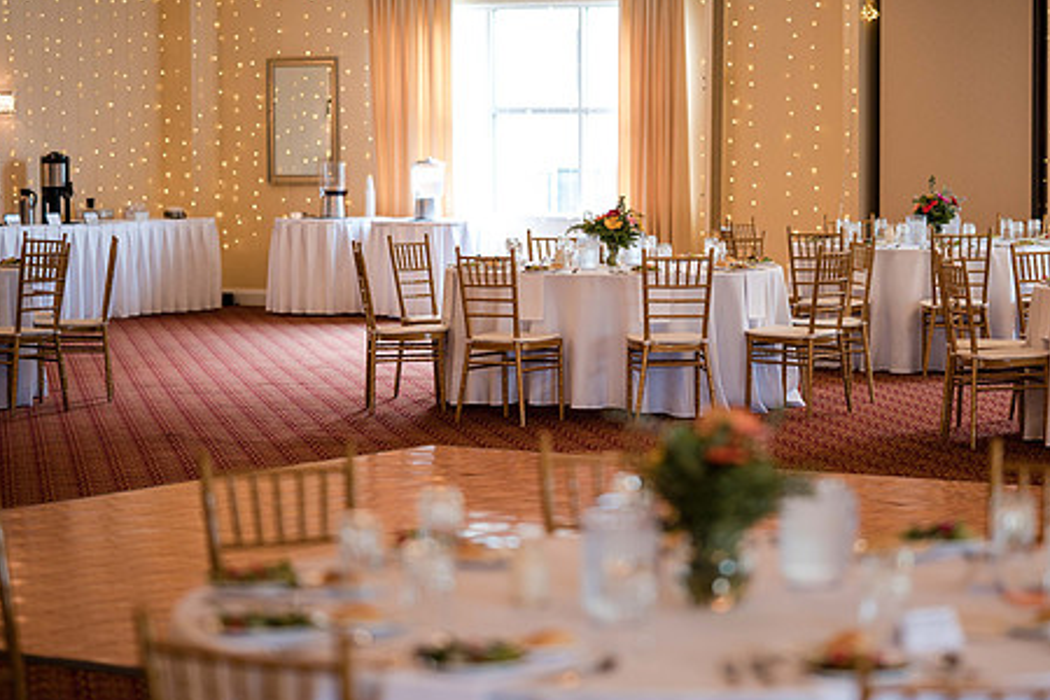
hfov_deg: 17.8
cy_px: 283
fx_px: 3354
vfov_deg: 11.9
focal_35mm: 115
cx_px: 642
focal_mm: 85
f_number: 1.8
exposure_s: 1/160
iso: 320
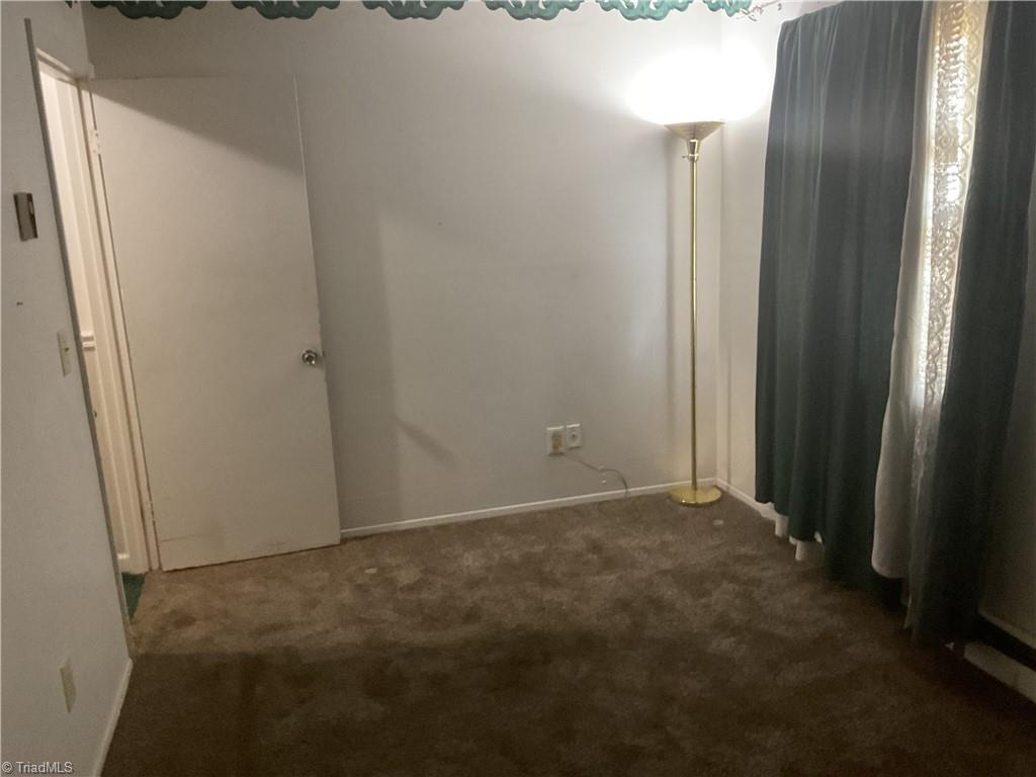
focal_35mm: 29
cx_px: 518
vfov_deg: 48.2
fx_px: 868
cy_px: 388
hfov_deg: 61.7
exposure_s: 1/30
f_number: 1.8
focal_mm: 3
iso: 320
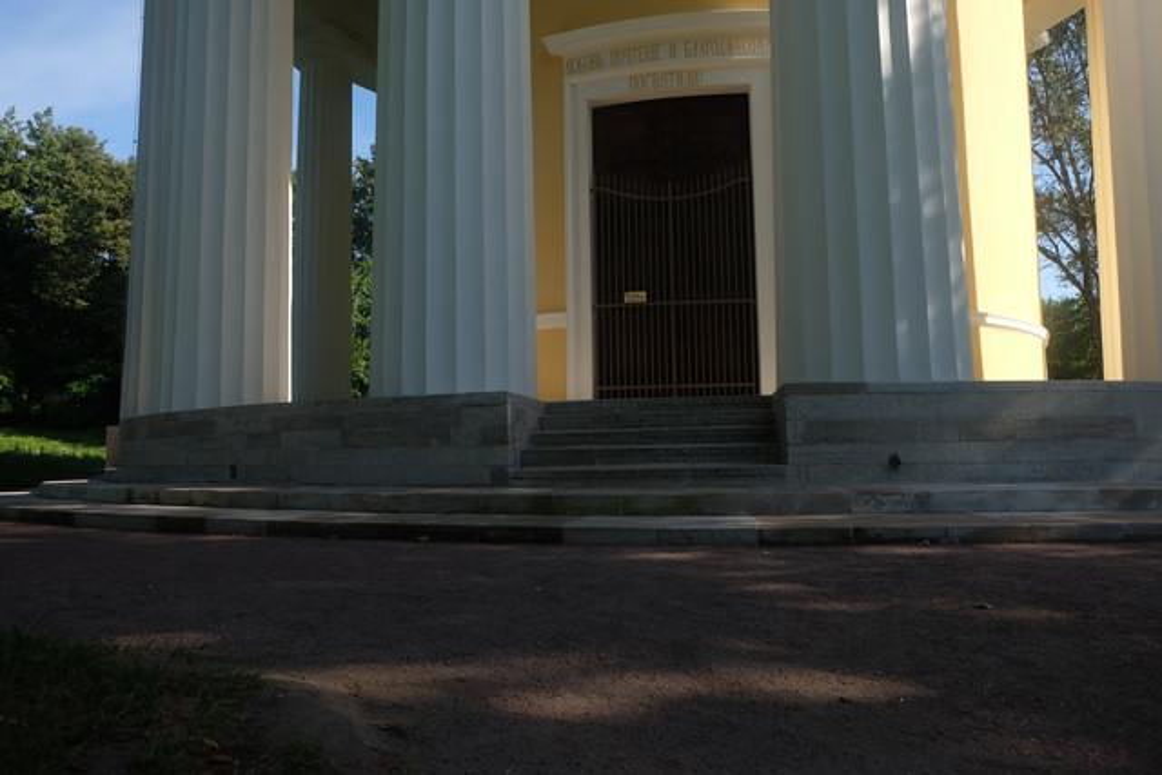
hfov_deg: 73.7
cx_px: 581
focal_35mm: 24
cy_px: 388
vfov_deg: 53.2
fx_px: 775
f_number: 5.6
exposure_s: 1/400
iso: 200
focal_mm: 16
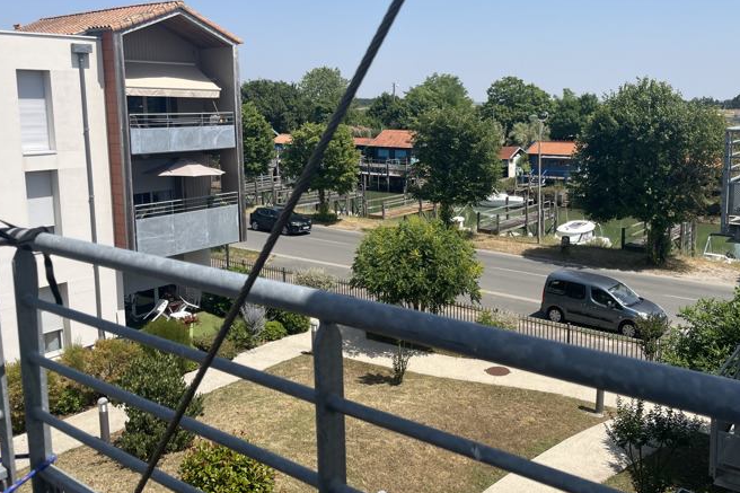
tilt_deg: -8.1
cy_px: 191
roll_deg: +0.2
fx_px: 678
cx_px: 437
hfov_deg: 56.9
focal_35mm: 33
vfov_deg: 39.7
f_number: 1.6
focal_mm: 5.1
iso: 50
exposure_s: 1/3876
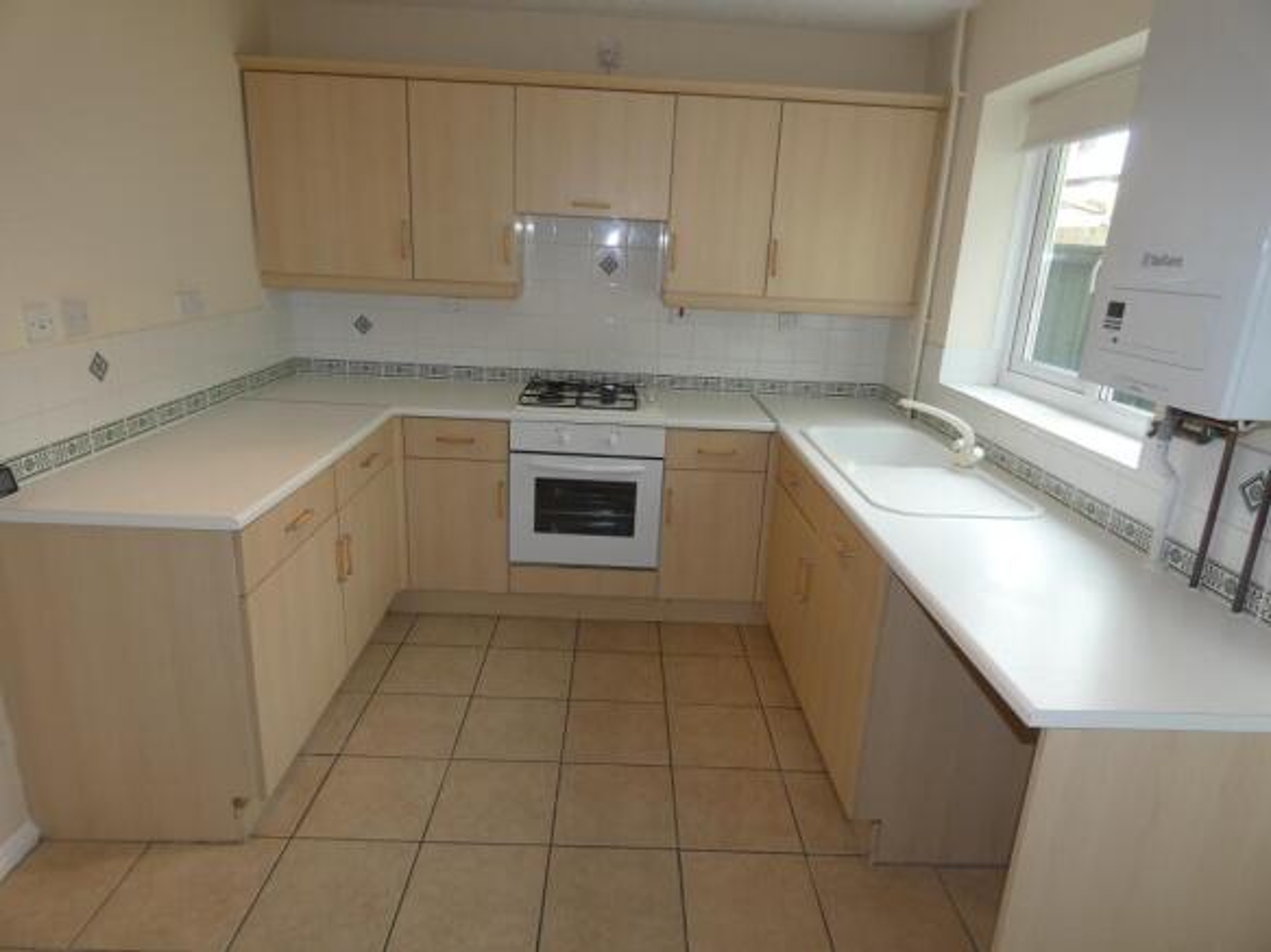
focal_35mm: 20
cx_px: 636
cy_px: 476
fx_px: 734
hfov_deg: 81.8
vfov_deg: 66.0
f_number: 2.8
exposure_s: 1/60
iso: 80
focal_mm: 3.6
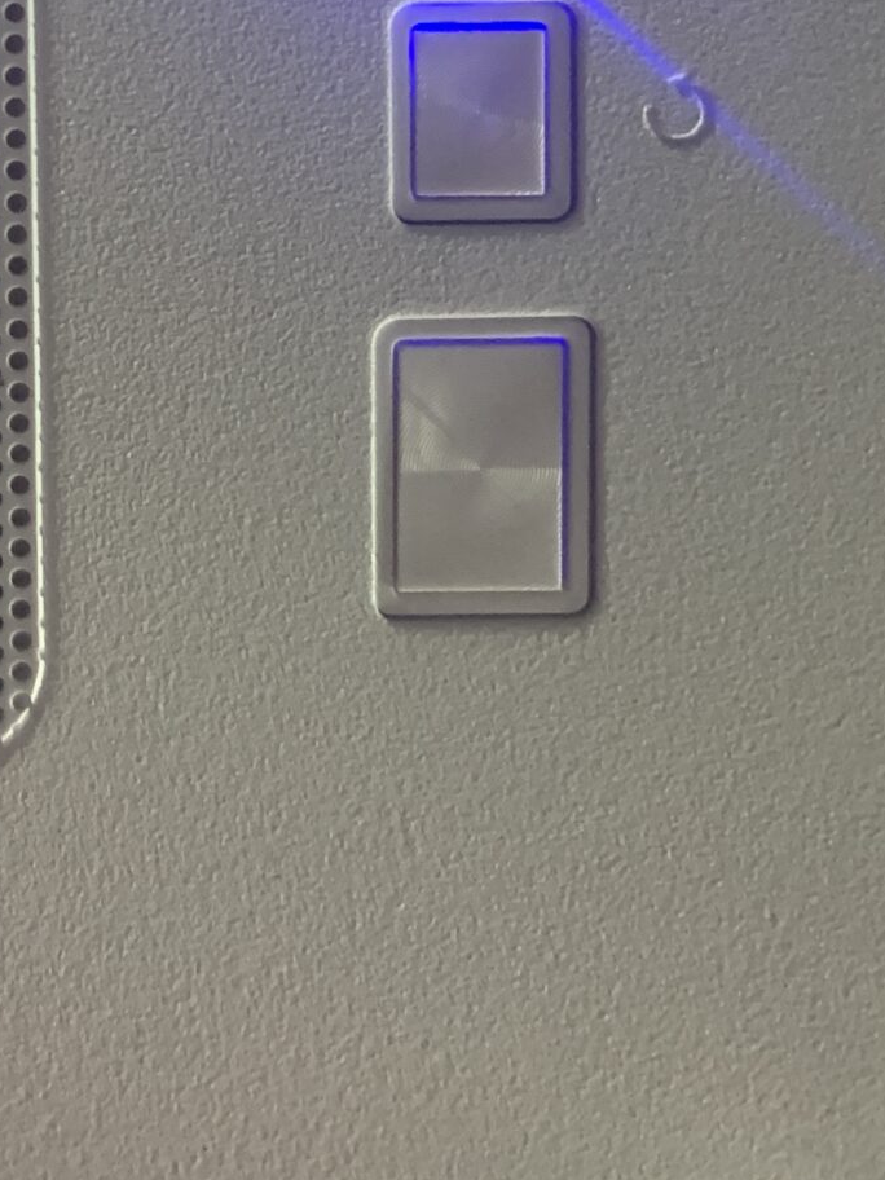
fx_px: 2488
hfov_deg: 18.5
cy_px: -360
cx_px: -327
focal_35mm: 73
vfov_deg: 23.5
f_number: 1.8
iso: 320
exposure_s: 1/48
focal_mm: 4.25
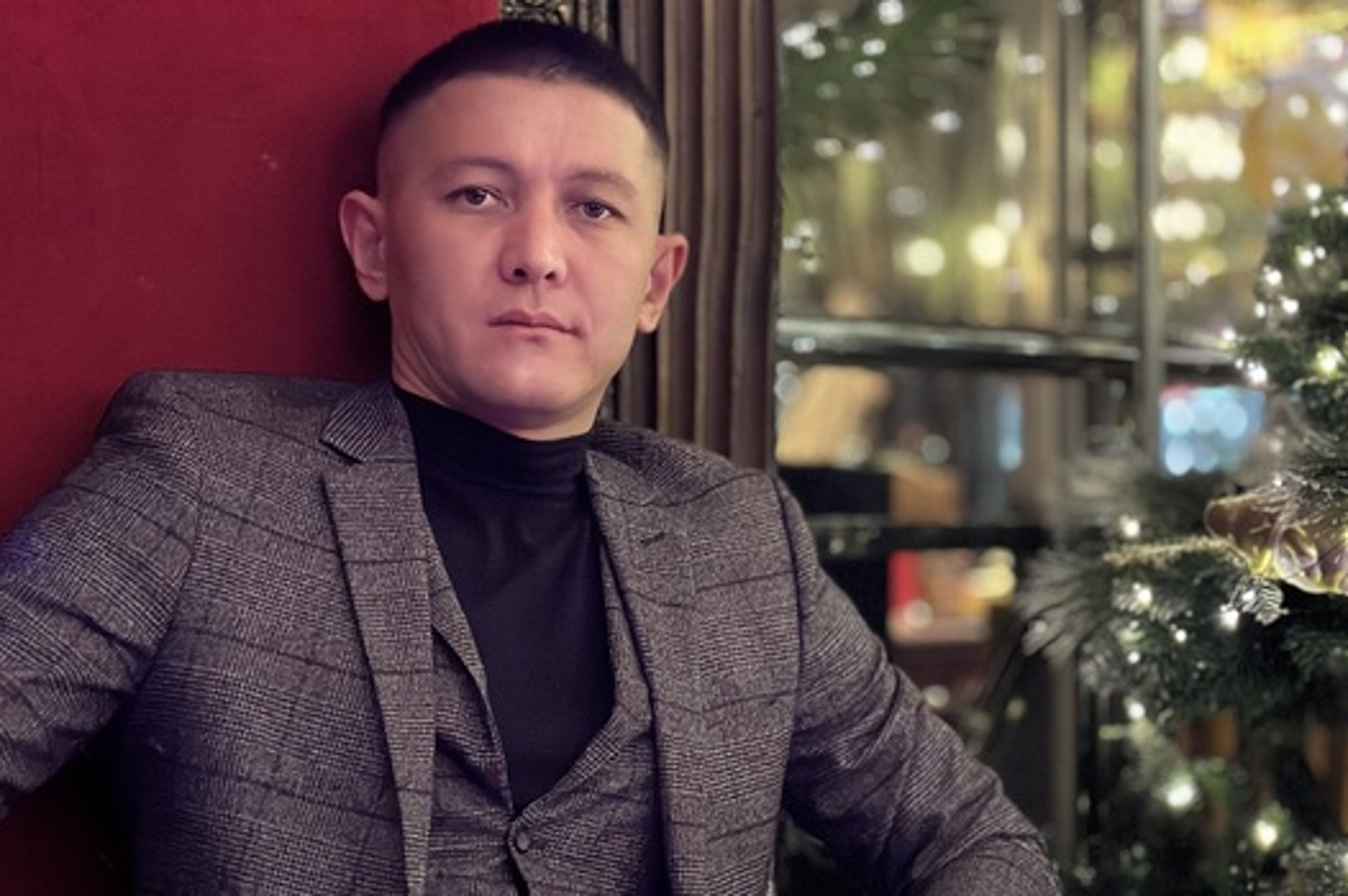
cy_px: 525
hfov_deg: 26.7
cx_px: 720
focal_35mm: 76
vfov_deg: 17.9
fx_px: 2844
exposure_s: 1/20
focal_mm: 6.86
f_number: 1.78
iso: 800
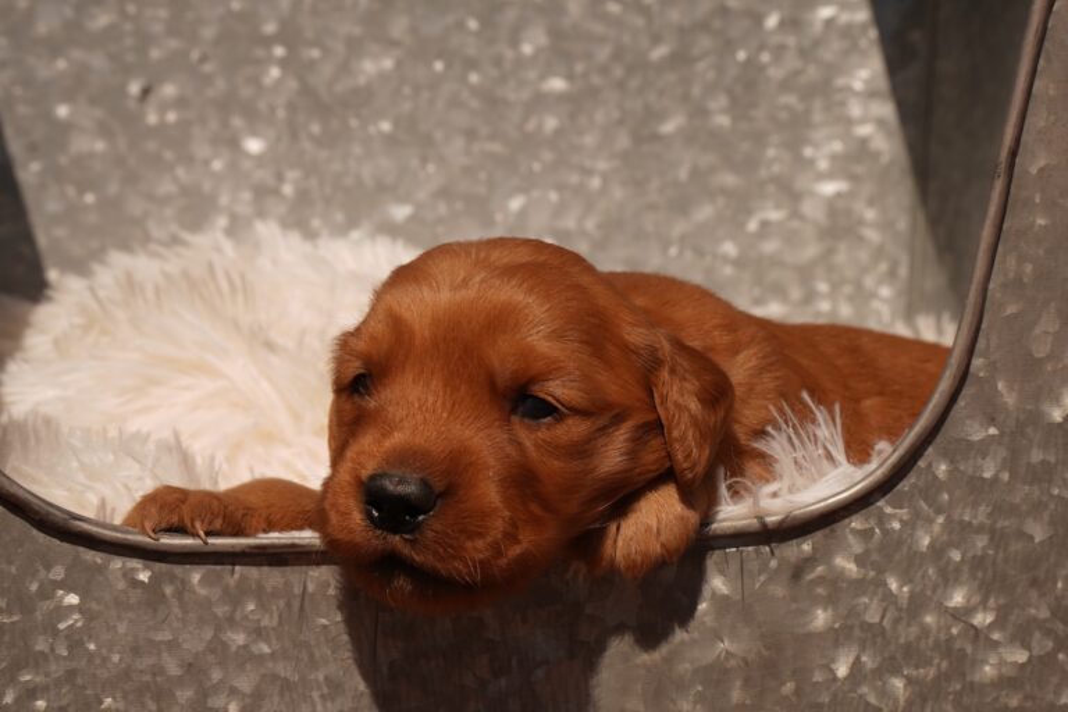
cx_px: 534
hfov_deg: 19.5
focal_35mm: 105
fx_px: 3115
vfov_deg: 13.0
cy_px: 356
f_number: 11
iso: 50
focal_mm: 70
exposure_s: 1/200
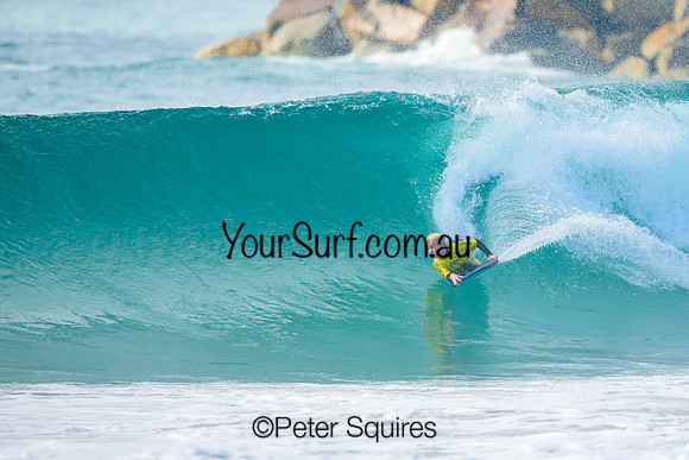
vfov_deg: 1.3
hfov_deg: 1.9
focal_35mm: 1101
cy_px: 193
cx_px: 474
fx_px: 21070
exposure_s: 1/2000
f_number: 6.3
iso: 400
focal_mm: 800
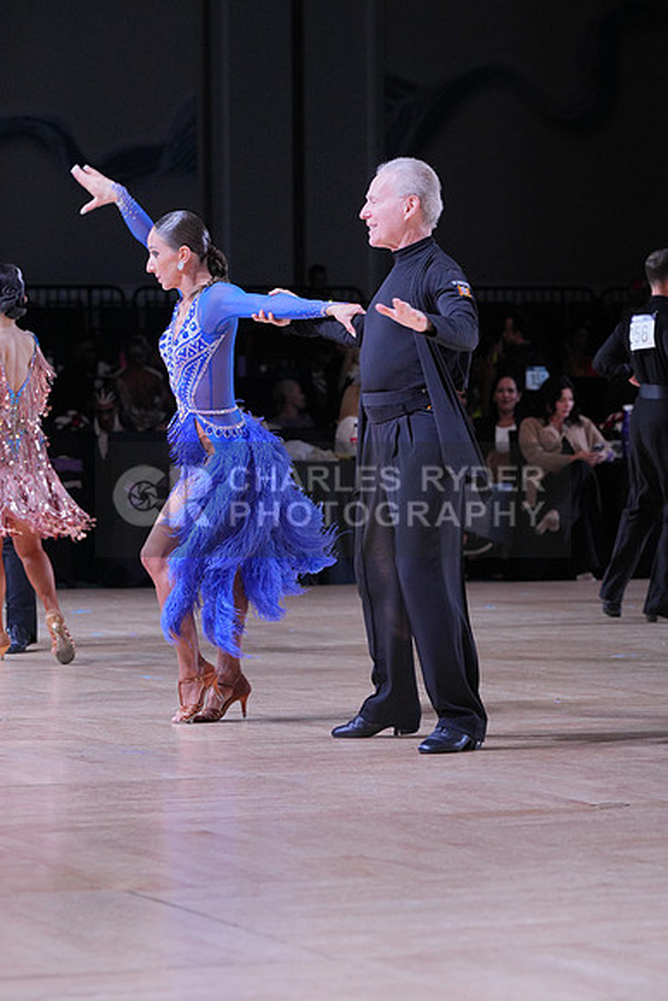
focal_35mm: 145
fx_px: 4033
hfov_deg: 9.5
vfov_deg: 14.2
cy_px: 500
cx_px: 334
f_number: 6.3
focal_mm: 145
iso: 2000
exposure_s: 1/400
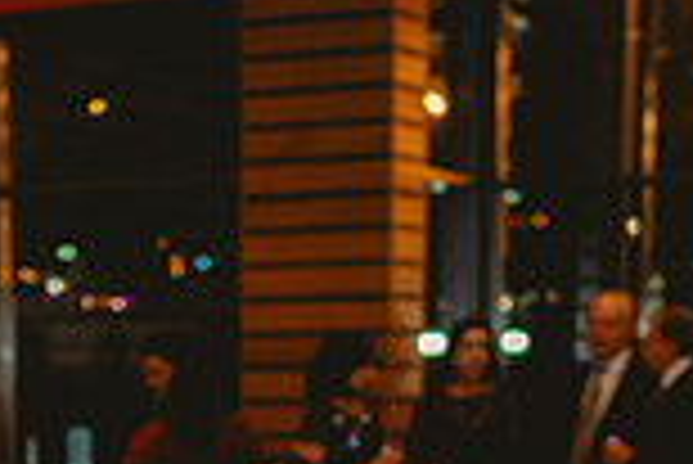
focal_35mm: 132
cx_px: 0
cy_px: 813
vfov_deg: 9.9
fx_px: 2543
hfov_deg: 15.2
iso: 1600
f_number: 2.8
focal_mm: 35
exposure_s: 1/125
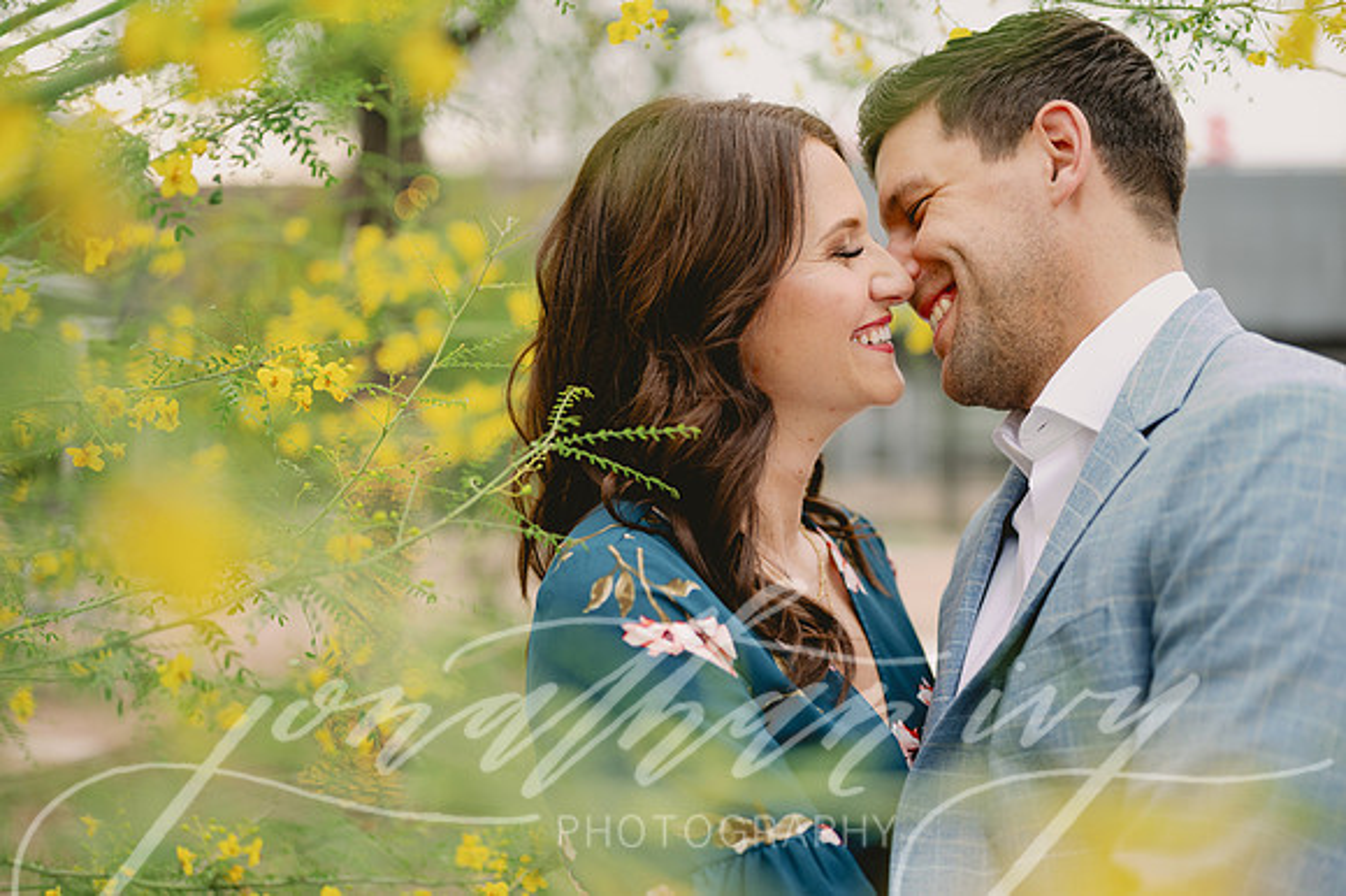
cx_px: 673
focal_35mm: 50
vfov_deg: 27.0
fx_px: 1868
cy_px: 448
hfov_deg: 39.6
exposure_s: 1/640
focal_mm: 50
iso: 100
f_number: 2
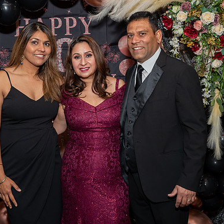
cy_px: 105
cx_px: 62
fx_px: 417
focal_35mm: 57
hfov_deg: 29.7
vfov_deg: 30.0
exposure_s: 1/250
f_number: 7.1
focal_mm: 28
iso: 500
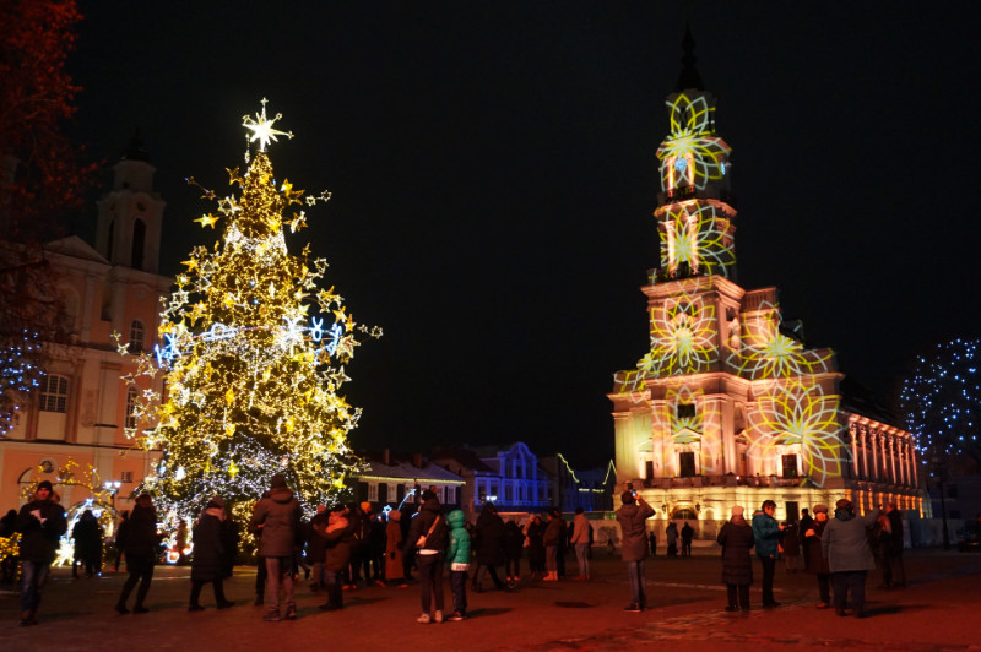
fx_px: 898
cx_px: 490
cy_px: 326
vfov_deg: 39.9
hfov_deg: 57.3
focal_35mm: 33
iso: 2000
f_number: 4
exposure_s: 1/60
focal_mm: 22
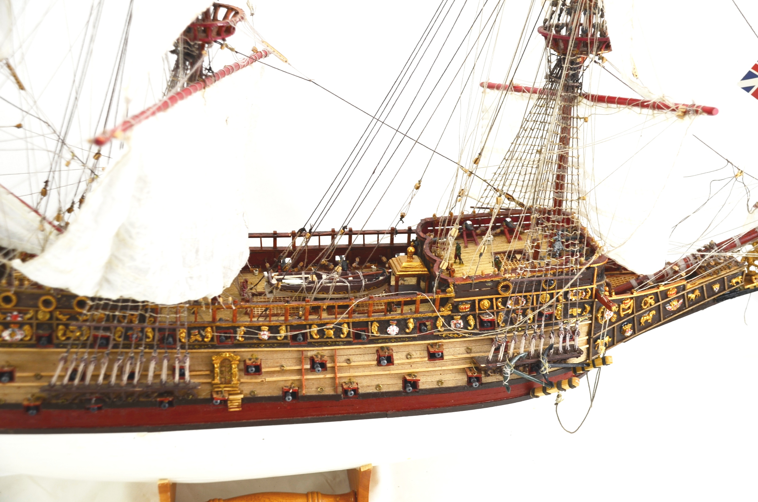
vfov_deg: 28.0
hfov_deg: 41.2
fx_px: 1009
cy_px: 251
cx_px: 379
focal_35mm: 48
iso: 100
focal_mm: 32
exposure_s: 1/50
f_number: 4.2
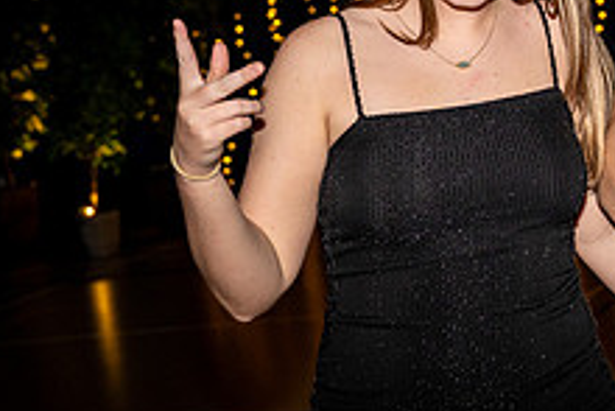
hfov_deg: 20.3
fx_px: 1624
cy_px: 71
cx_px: 707
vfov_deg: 14.3
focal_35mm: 95
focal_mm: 36
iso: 1250
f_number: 4
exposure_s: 1/80
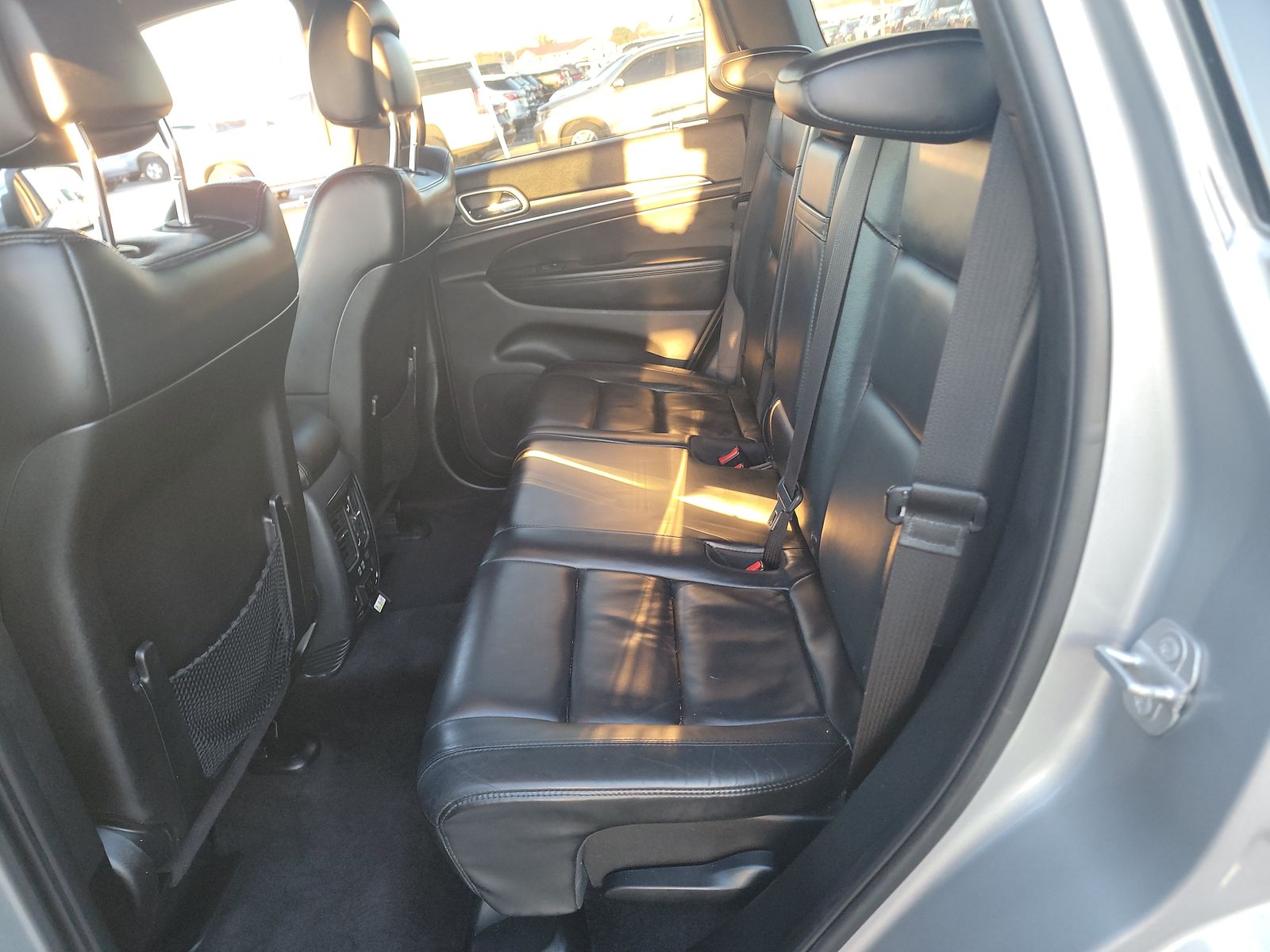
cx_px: 635
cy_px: 476
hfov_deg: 71.6
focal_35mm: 24
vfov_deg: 56.8
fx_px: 881
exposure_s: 1/59
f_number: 1.8
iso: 450
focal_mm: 6.7
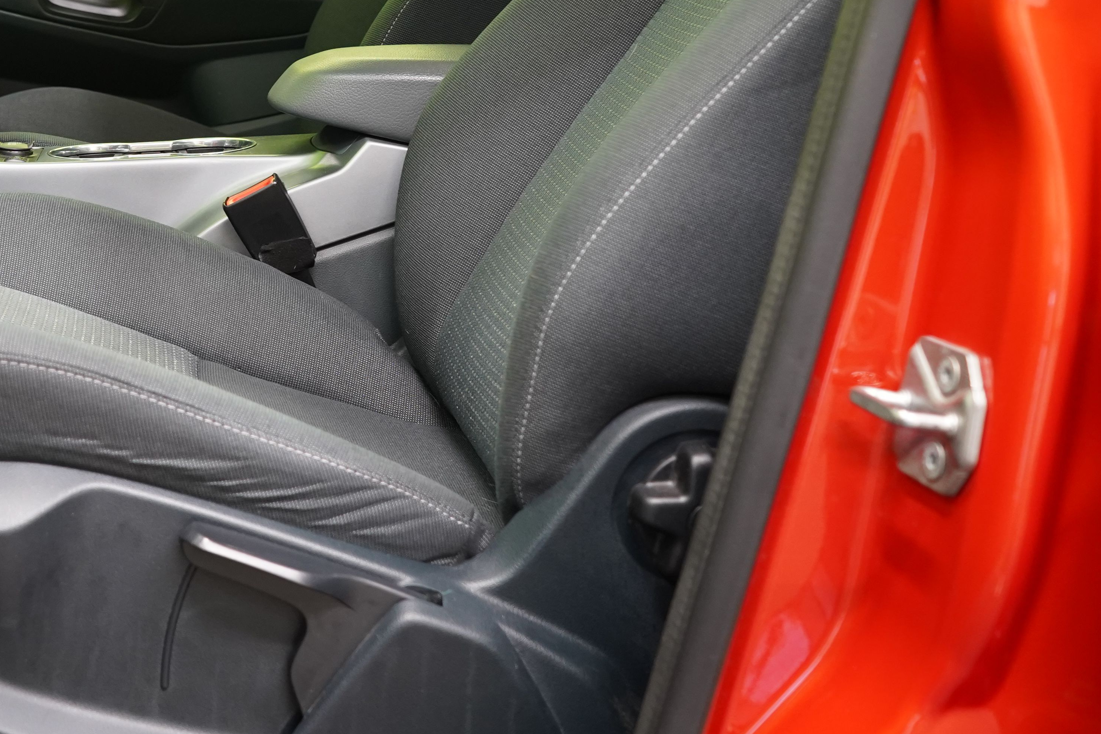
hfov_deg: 33.2
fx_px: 1743
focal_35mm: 57
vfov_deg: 23.3
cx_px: 103
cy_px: 118
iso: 1600
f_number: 5
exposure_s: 1/20
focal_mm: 28
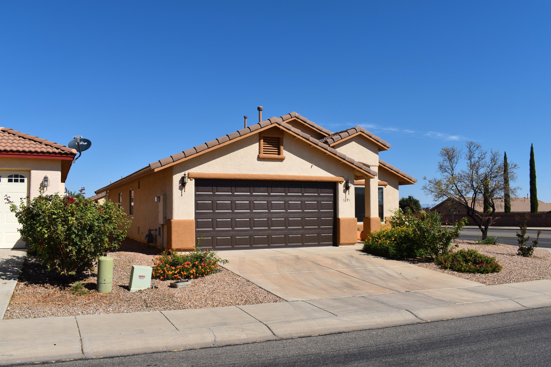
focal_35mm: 32
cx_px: 276
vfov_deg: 41.7
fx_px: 482
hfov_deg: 59.5
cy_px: 184
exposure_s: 1/400
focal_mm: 21
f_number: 10
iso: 100
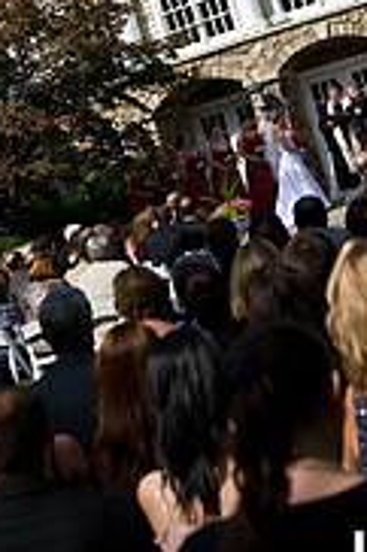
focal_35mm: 94
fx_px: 1440
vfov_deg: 21.0
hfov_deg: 14.4
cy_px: 9
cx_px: 290
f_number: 3.2
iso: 200
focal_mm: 38
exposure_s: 1/5000
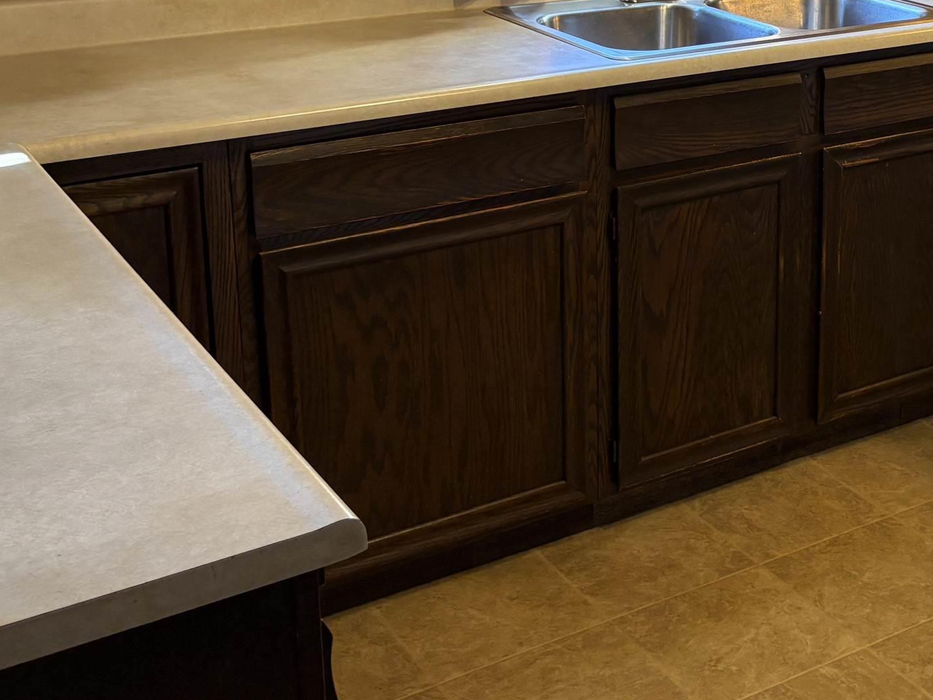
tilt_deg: -12.7
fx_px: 1536
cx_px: 846
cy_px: 78
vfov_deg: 24.9
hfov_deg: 32.1
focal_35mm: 57
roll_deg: -0.2
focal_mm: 5.96
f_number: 1.6
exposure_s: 1/60
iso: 100
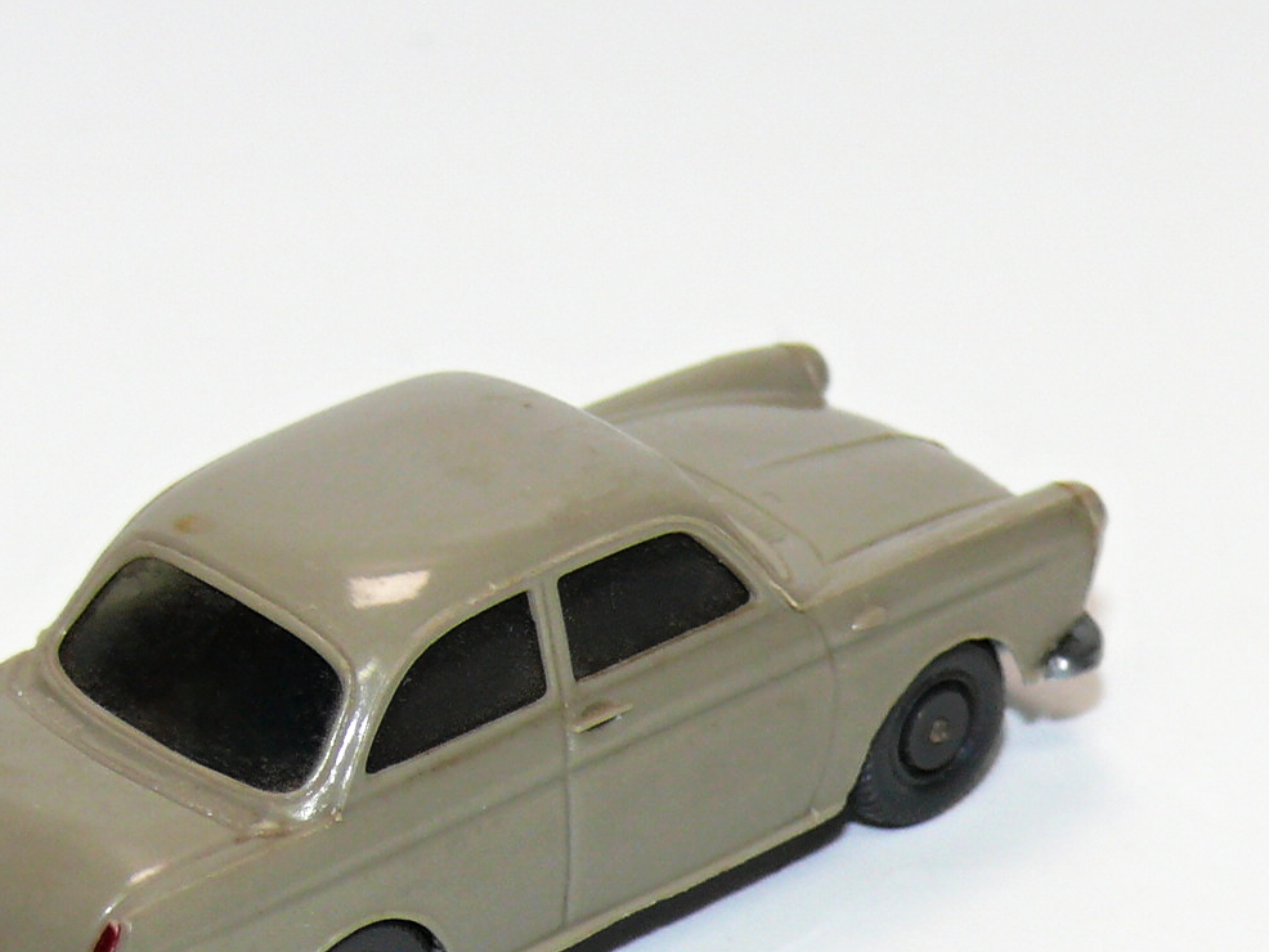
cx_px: 466
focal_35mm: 219
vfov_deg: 6.8
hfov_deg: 9.0
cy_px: 686
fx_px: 8030
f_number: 4
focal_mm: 16.1
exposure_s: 1/30
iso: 100
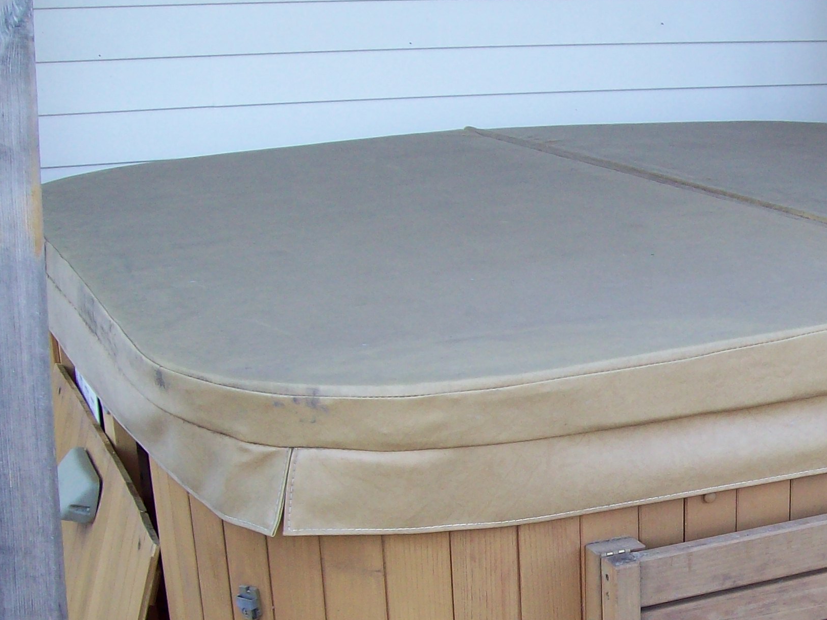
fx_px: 1624
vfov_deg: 21.4
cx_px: 706
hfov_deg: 27.7
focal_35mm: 68
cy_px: 481
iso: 80
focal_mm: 6
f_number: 2.7
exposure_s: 1/126
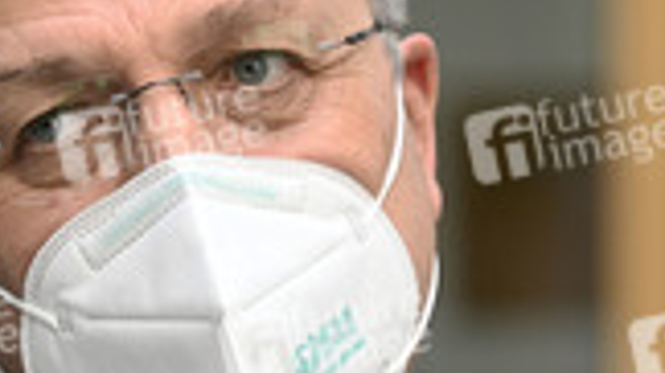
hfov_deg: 4.4
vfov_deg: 2.5
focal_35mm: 495
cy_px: 238
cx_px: 216
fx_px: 8726
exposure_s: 1/400
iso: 1600
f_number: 5.6
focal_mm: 170
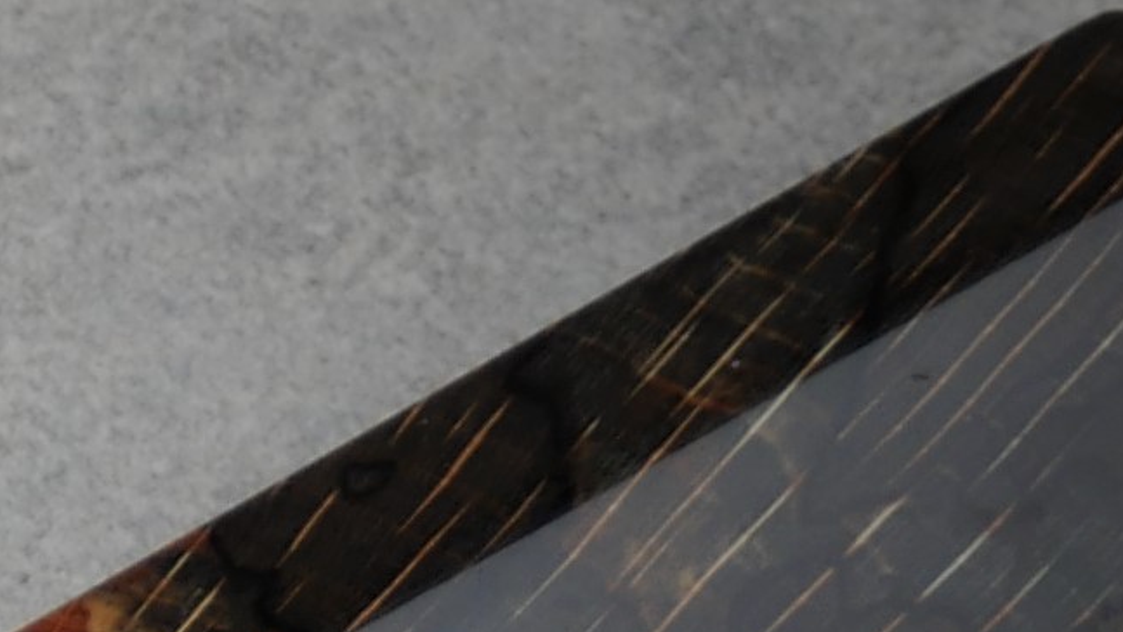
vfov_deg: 1.3
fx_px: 28111
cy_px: 2202
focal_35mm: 944
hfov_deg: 2.3
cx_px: -2130
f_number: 4.7
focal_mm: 61
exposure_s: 1/160
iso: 250
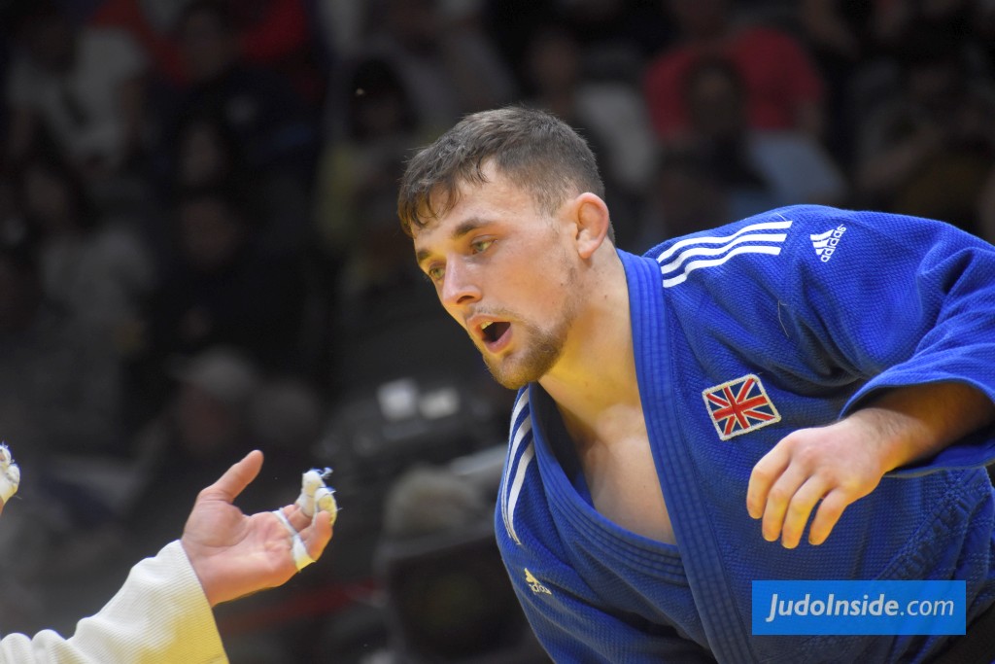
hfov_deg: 4.6
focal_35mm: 450
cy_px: 332
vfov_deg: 3.1
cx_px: 498
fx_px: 12438
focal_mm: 300
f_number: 6.3
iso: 1600
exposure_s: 1/500
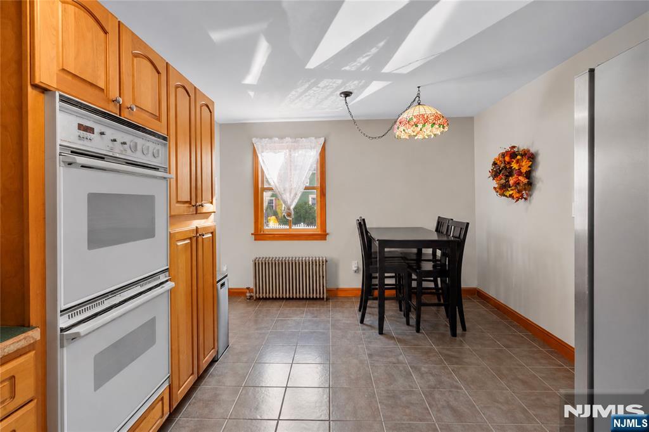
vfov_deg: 73.7
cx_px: 324
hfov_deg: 96.8
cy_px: 216
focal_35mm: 16
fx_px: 288
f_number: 11
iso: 3200
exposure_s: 1/13
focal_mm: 16
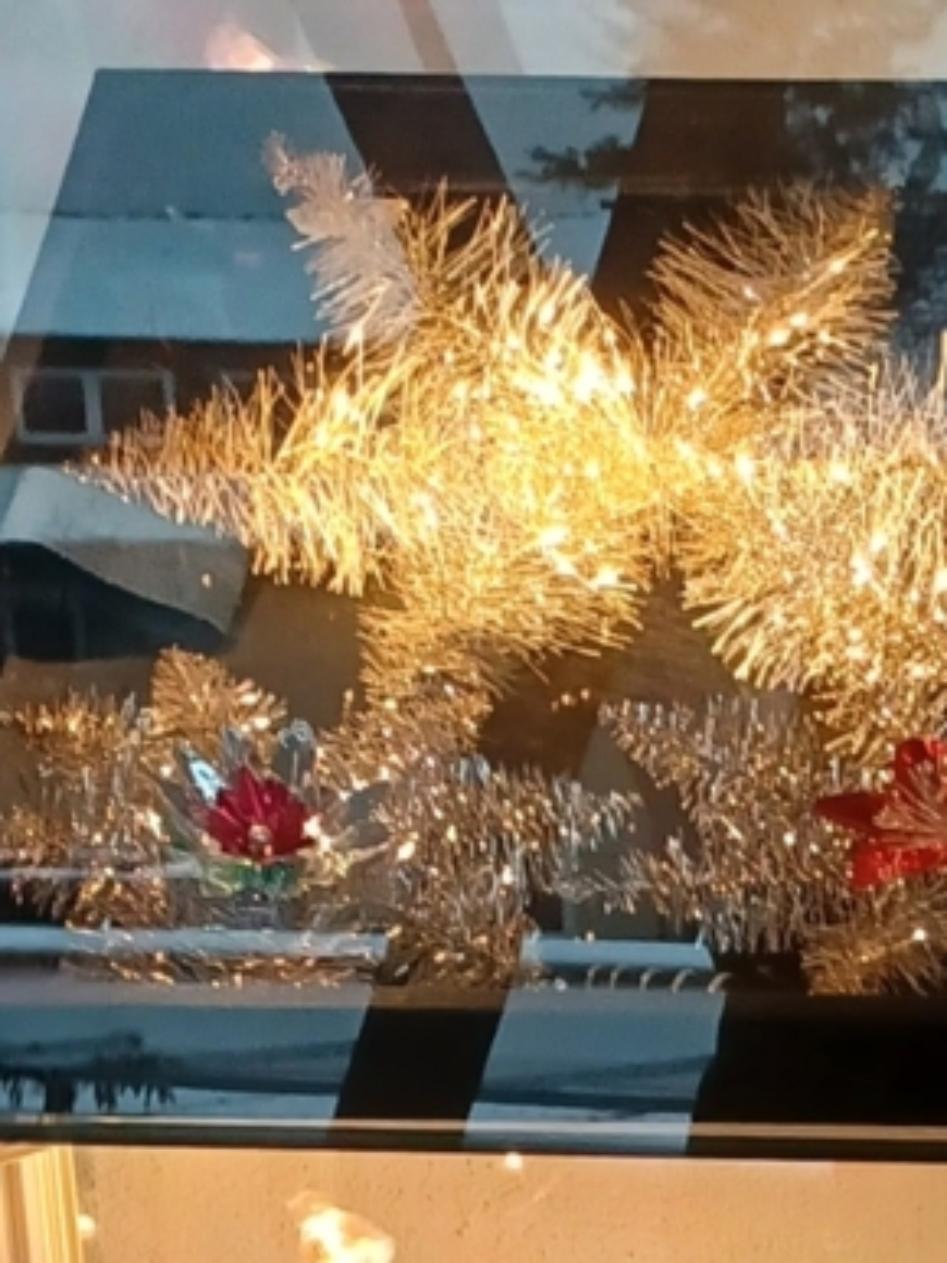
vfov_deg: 12.9
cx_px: 1231
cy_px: 2846
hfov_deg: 11.6
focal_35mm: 124
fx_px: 4526
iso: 400
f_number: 1.8
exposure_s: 1/50
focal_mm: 4.6
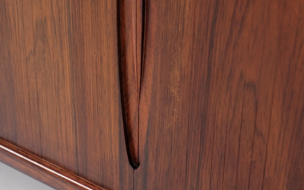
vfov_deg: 15.5
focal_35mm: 84
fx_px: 696
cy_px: 136
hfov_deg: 24.6
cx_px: 112
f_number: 4
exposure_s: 1/110
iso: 800
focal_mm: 35
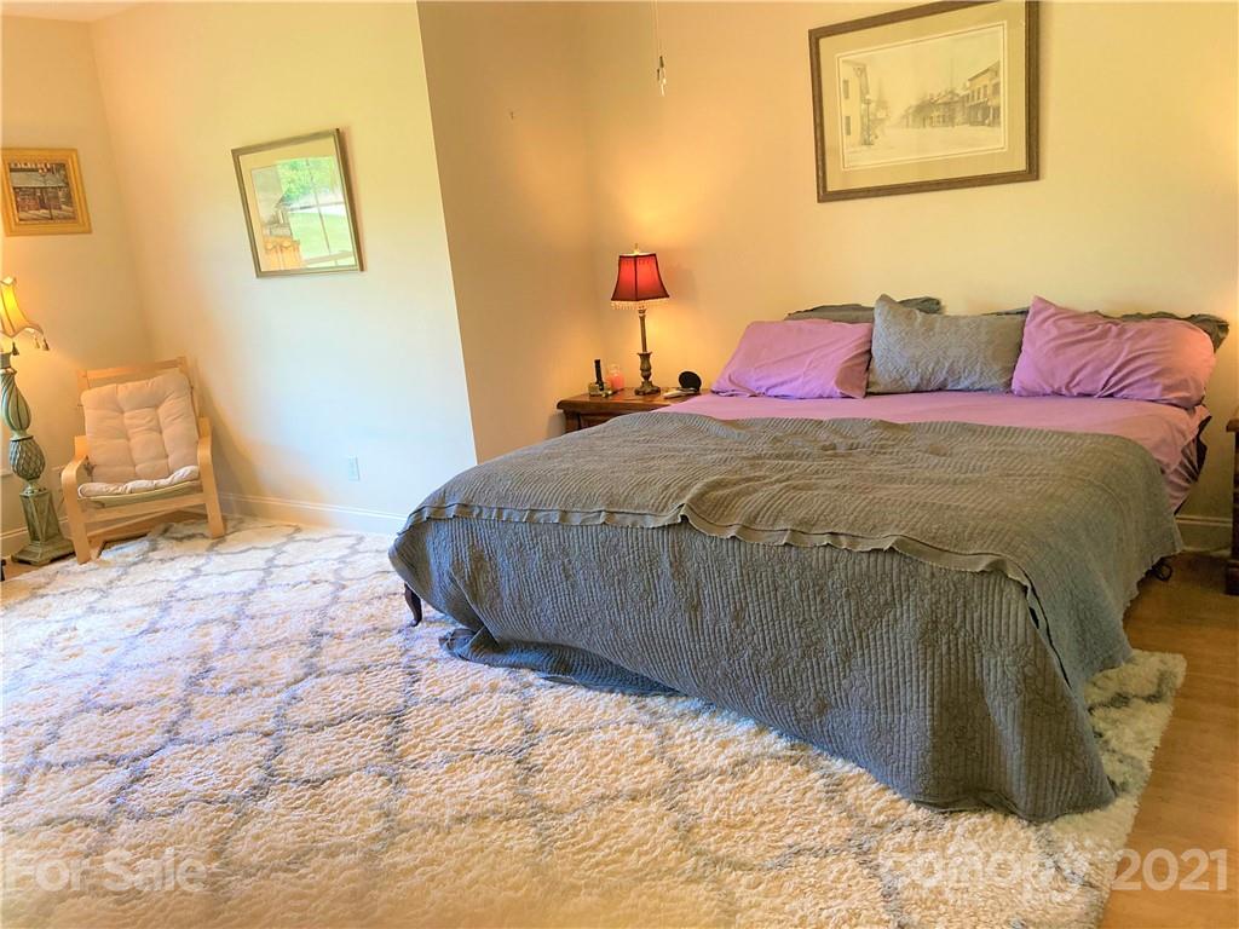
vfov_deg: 49.7
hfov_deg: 63.4
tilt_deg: -11.6
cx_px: 620
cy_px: 464
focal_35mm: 28
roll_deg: +4.4
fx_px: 1002
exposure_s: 1/60
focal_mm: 3.99
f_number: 1.8
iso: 160
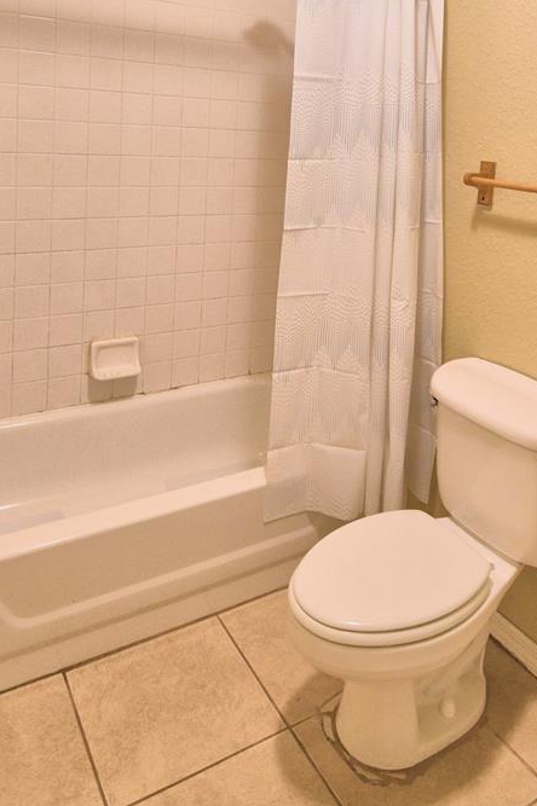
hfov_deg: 47.6
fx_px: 605
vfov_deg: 62.6
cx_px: 323
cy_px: 180
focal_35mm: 27
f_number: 4.5
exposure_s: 1/50
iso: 400
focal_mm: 10
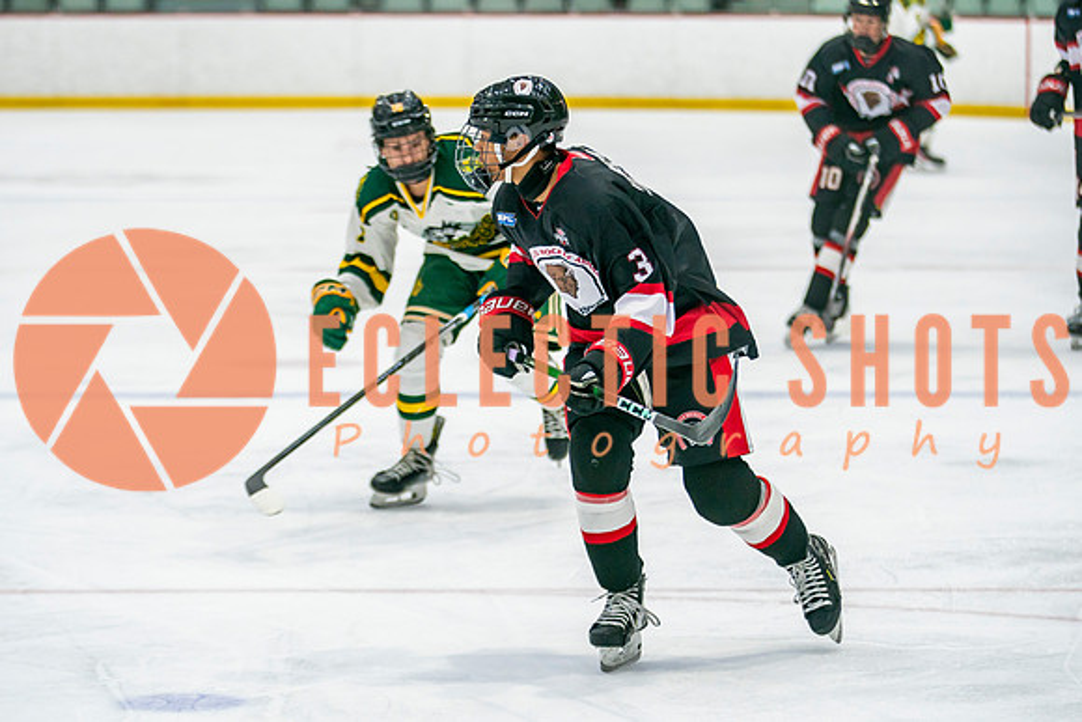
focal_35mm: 173
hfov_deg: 11.9
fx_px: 5190
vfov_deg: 8.0
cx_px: 541
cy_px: 358
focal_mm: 120
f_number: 2.8
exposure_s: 1/640
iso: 800
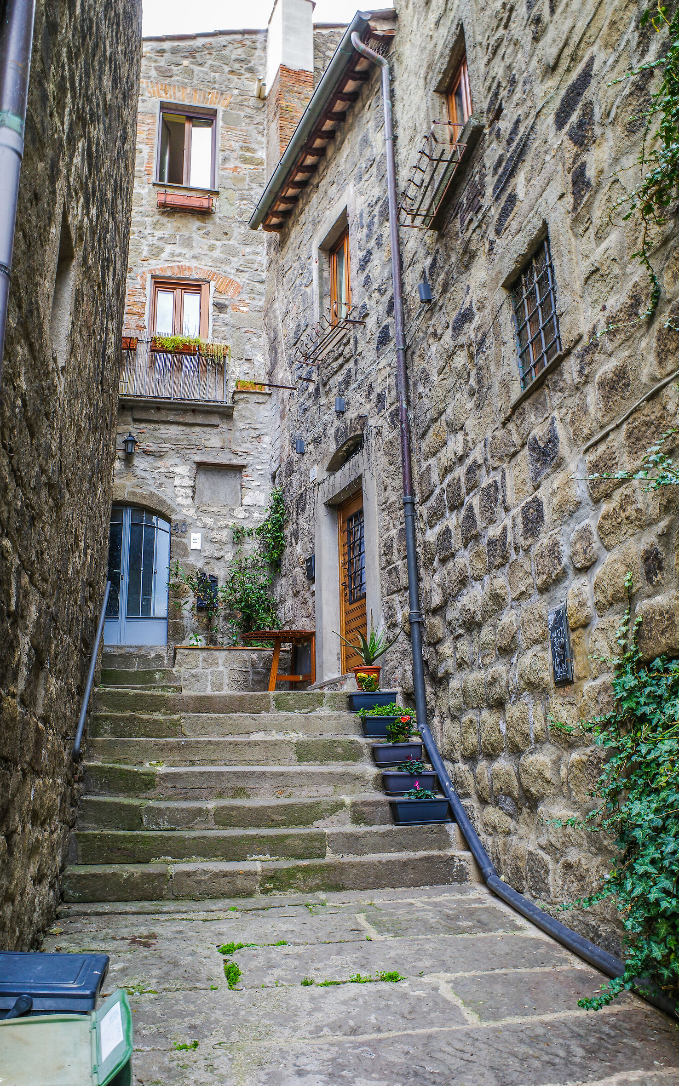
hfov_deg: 43.1
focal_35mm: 29
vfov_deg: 64.6
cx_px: 347
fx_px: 859
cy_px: 536
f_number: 7.1
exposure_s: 1/6
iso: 100
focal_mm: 18.3
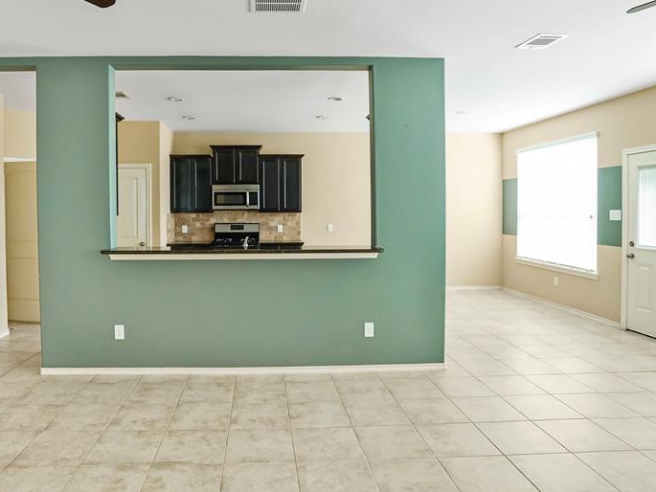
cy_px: 219
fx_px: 436
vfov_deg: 58.8
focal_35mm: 23
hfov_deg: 73.3
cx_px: 270
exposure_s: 1/50
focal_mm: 16
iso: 1600
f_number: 5.6
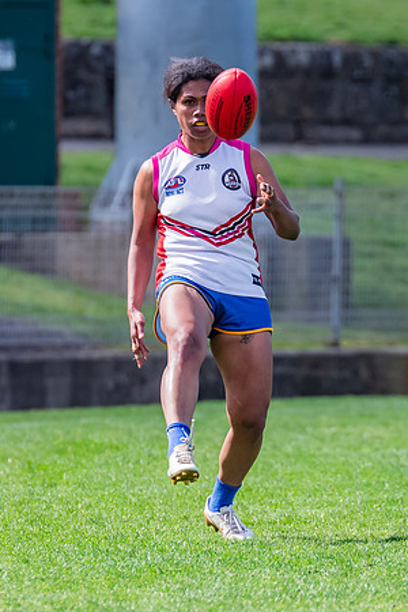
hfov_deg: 1.4
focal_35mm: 1001
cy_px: 250
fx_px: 17014
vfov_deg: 2.1
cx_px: 247
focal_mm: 420
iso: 800
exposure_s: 1/1600
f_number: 6.3
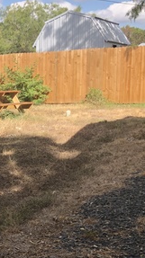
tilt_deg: -8.4
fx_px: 466
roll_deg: +2.0
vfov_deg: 31.0
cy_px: 152
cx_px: -113
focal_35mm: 68
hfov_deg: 15.3
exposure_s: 1/783
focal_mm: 3.99
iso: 20
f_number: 1.8
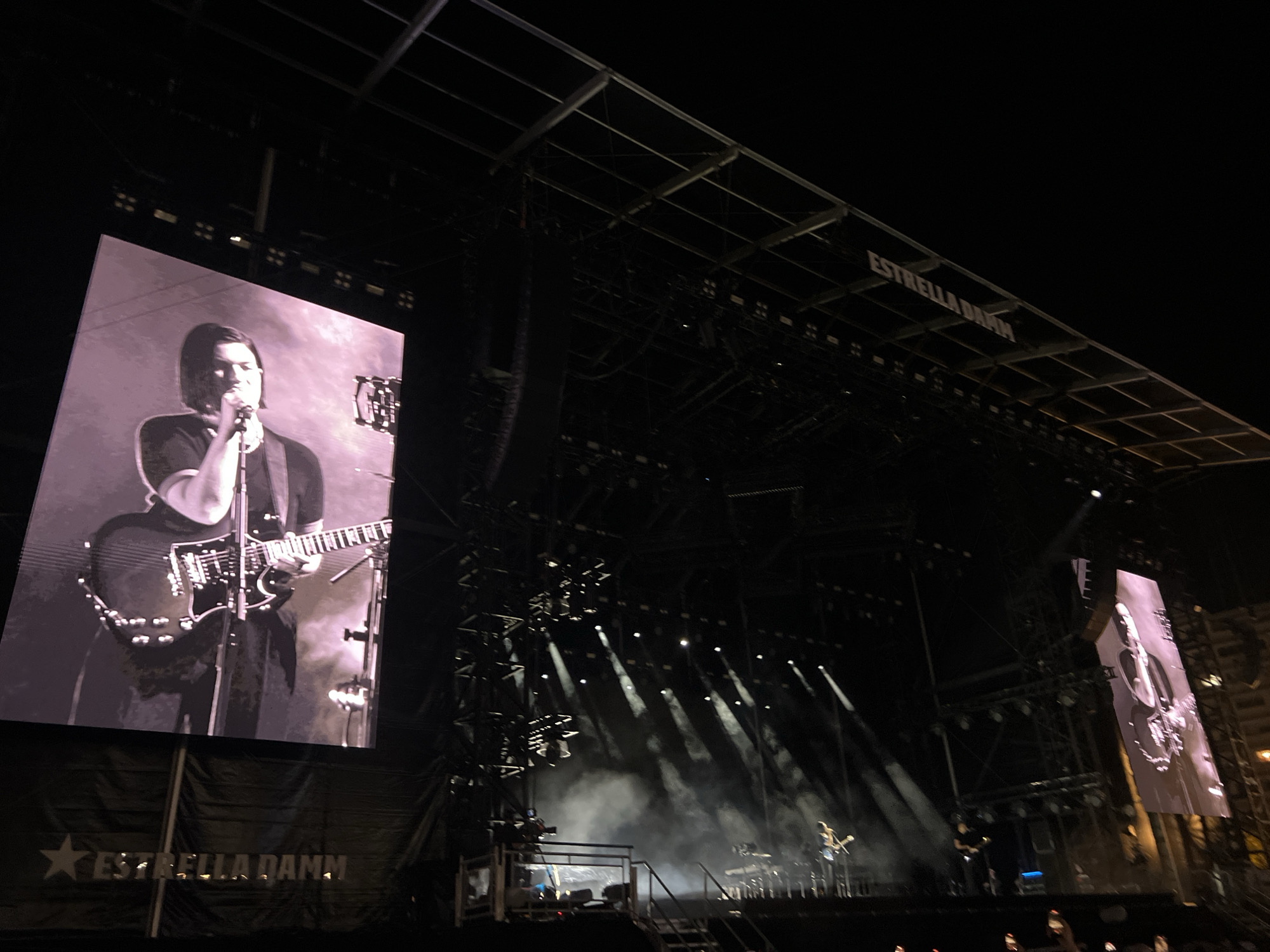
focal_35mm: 26
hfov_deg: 67.3
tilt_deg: +26.8
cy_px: 476
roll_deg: +1.8
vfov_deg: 53.1
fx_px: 954
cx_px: 635
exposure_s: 1/30
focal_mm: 5.7
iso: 640
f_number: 1.5
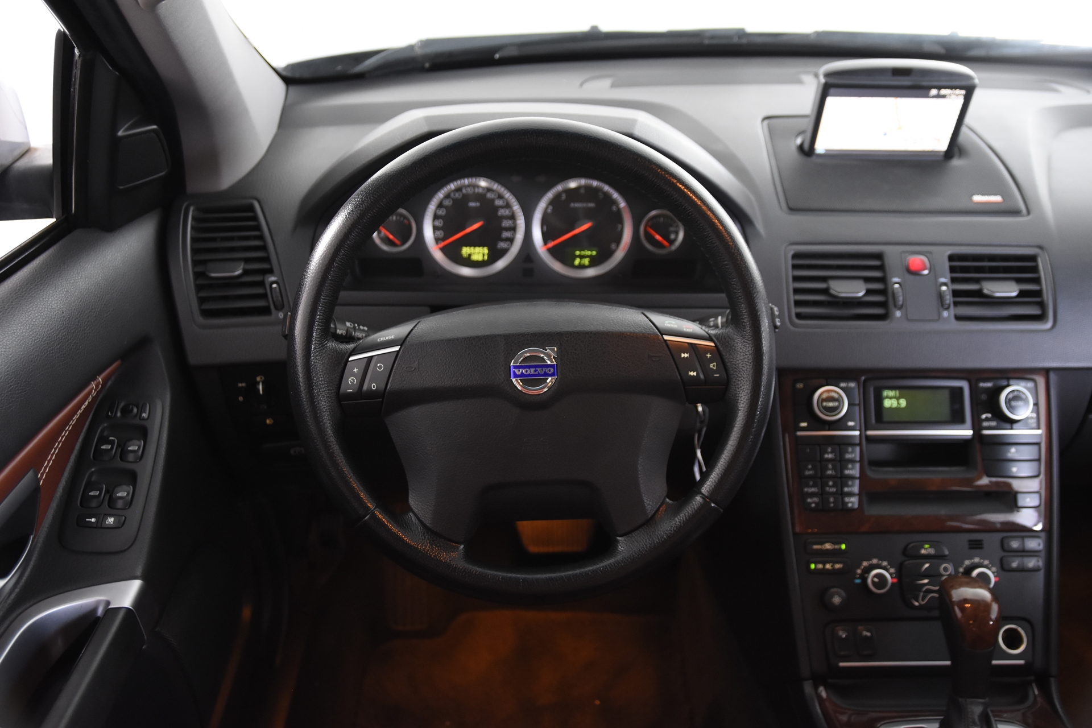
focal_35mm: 33
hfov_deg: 57.2
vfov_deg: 40.0
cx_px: 546
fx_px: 1001
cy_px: 364
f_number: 3
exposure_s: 1/30
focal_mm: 22
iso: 1800
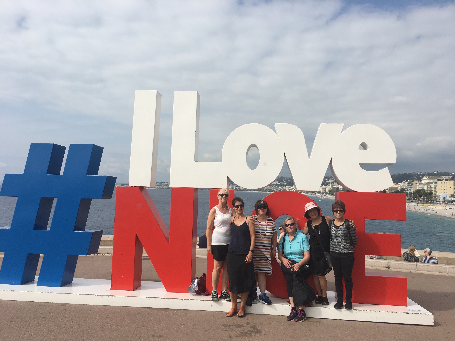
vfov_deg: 48.2
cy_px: 170
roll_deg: -0.6
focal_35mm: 29
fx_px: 381
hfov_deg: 61.7
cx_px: 228
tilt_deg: +2.7
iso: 25
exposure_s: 1/2747
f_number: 2.2
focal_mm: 4.15
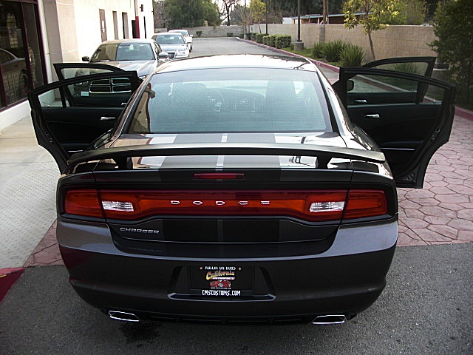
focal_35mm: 36
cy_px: 178
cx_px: 236
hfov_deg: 51.4
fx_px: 492
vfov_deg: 39.7
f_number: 2.8
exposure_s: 1/80
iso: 100
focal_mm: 6.3
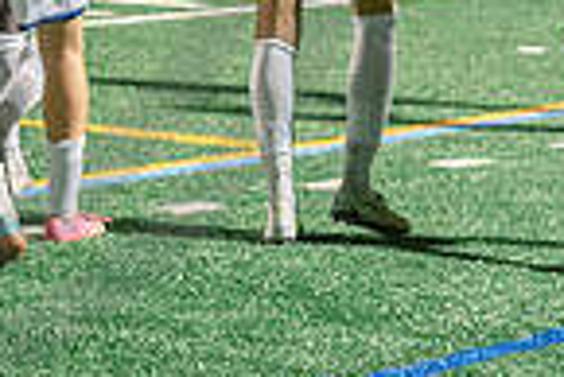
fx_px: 4391
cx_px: -284
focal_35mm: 280
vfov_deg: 4.9
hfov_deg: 7.2
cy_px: -251
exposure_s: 1/250
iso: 2500
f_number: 3.2
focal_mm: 70
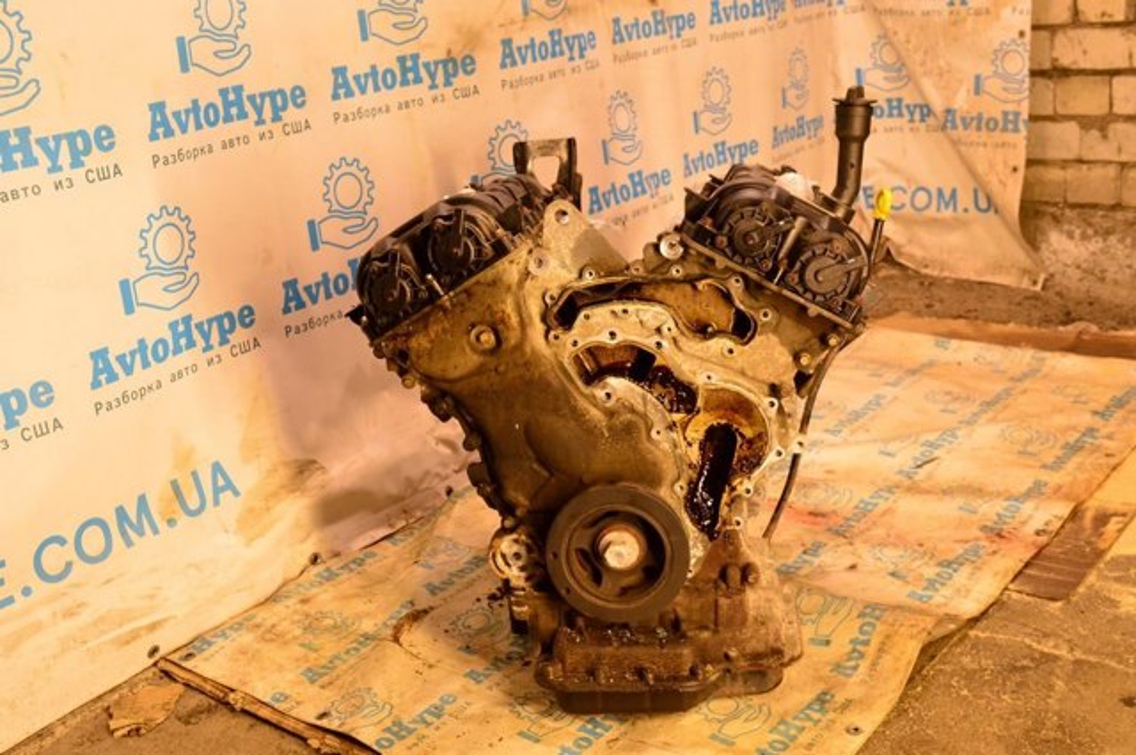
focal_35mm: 42
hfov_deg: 46.5
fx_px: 1324
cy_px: 378
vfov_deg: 31.8
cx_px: 568
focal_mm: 28
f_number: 8
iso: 1600
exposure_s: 1/50
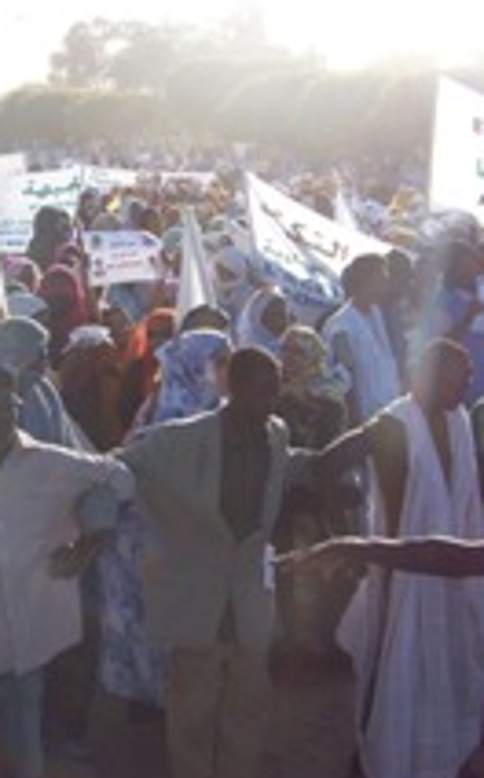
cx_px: 209
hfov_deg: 18.0
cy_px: 327
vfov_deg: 28.6
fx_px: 1524
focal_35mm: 72
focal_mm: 5.85
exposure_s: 1/1000
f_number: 2.8
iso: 64
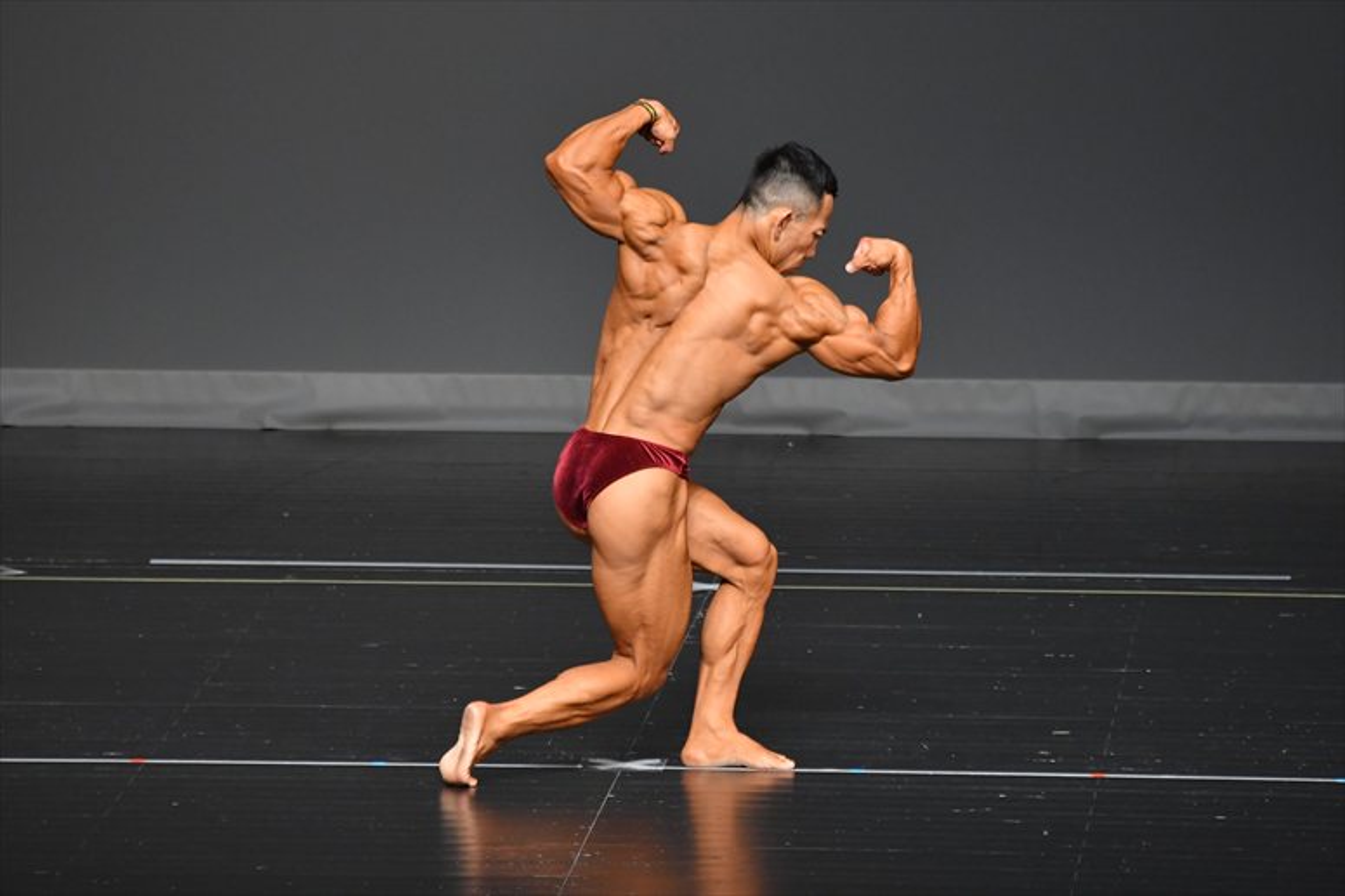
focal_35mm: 375
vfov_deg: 3.7
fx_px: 14004
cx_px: 672
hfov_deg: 5.5
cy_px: 448
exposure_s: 1/400
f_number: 5.6
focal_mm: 250
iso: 2500
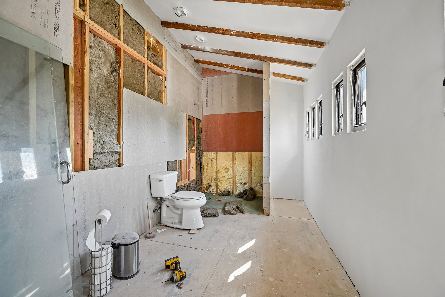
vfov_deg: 81.2
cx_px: 222
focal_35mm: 14
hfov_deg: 104.3
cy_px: 148
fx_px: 173
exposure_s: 1/15
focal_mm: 14
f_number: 8
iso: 280
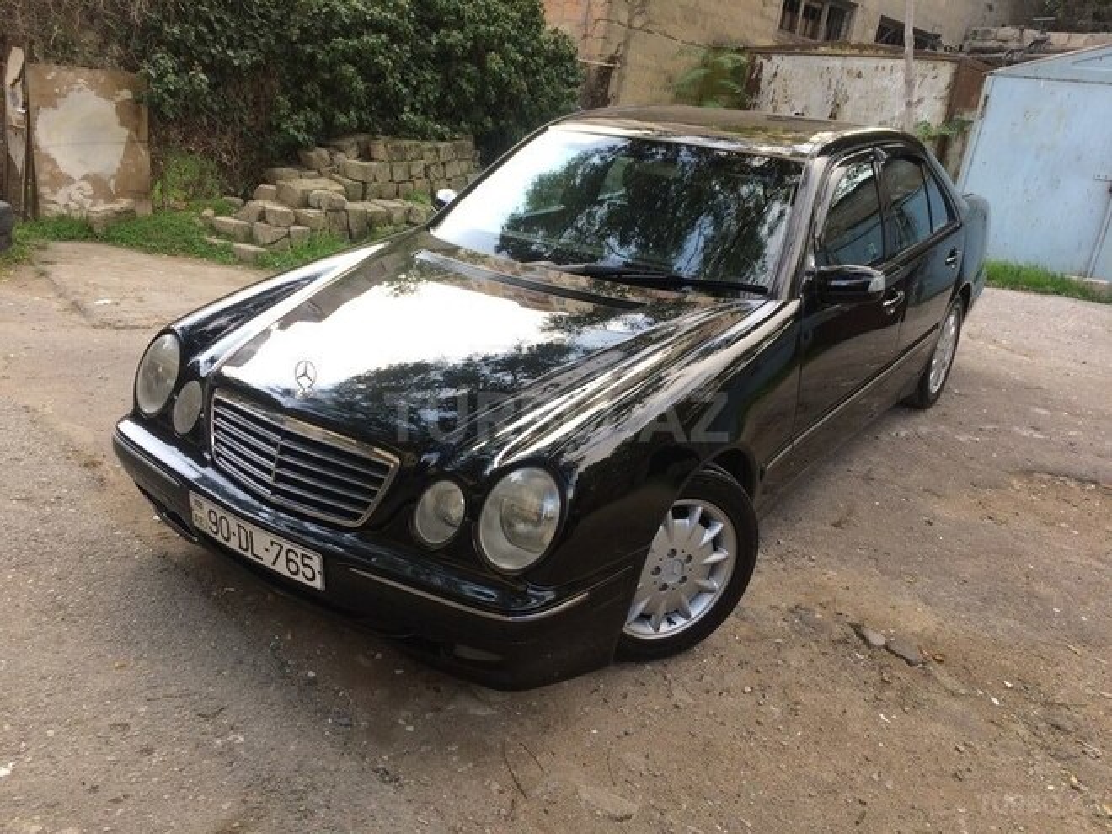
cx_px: 556
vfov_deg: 48.2
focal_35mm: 29
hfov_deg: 61.7
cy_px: 417
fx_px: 932
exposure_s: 1/110
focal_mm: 4.15
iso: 32
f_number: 2.2
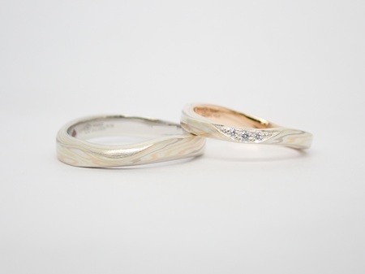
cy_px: 137
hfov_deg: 25.3
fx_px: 811
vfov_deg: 19.1
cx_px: 182
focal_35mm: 77
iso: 200
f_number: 4.1
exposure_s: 1/100
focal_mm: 13.65
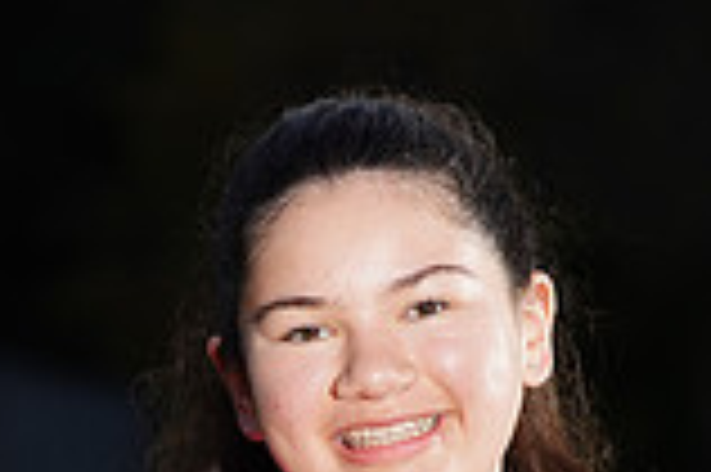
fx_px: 11463
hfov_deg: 3.6
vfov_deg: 2.4
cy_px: 668
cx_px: 207
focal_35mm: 581
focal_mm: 158
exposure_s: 1/125
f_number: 5
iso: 320
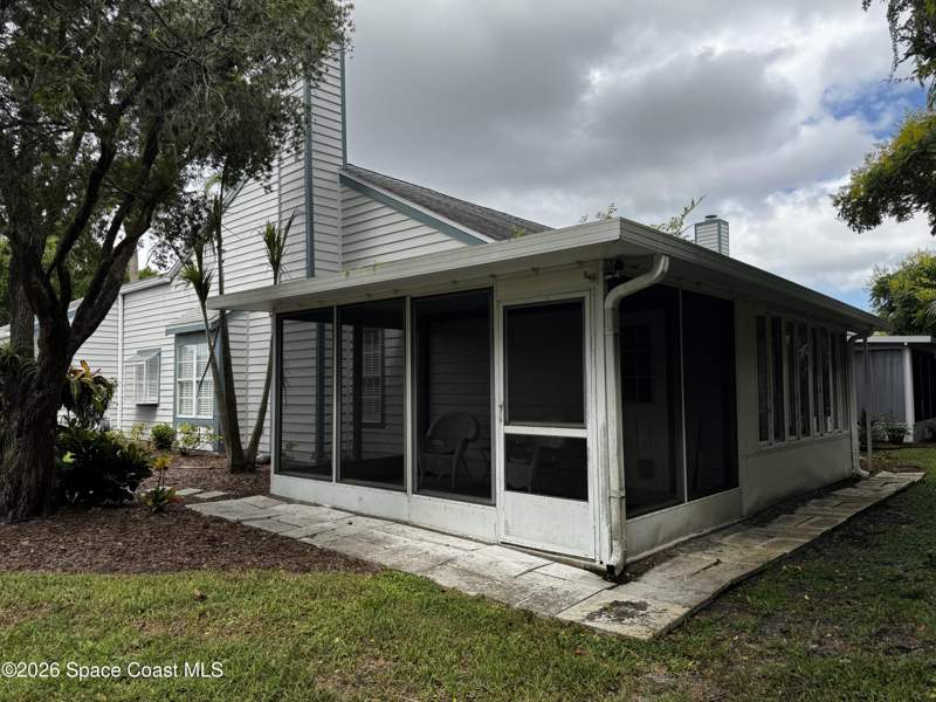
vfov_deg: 56.8
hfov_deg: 71.6
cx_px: 468
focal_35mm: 24
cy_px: 351
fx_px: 649
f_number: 1.78
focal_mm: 6.76
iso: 80
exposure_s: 1/2252
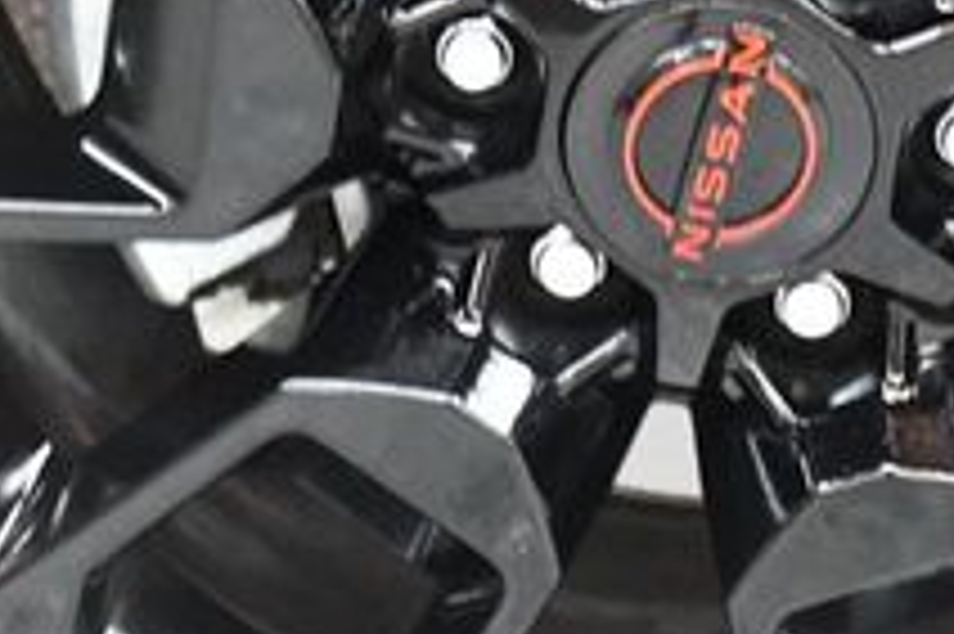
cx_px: 720
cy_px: 108
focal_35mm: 217
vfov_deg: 6.3
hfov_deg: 9.5
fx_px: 5746
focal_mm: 48
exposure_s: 1/60
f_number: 4.5
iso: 10000
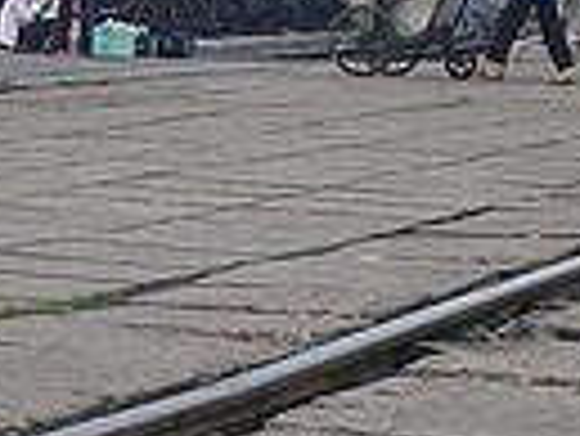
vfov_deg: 9.4
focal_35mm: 157
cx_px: 40
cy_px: 369
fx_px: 2633
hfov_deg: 12.5
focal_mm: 9.3
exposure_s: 1/70
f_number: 3
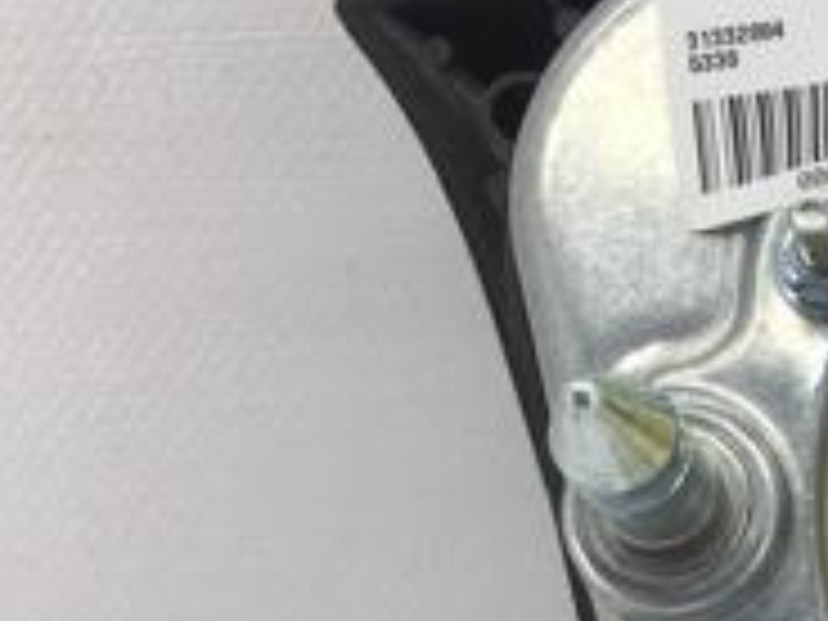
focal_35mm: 101
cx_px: 1246
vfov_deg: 14.2
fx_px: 2416
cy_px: 752
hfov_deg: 17.5
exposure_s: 1/230
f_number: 2.2
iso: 25
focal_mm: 4.15
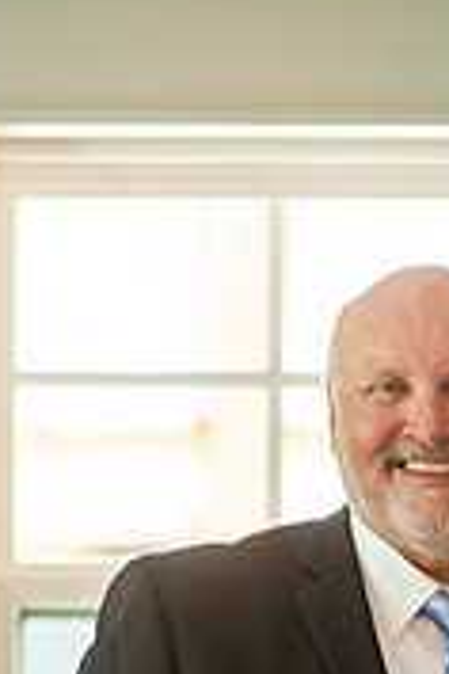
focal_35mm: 326
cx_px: 390
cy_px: 809
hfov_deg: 4.2
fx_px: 6098
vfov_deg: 6.3
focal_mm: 85
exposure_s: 1/320
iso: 320
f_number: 1.4
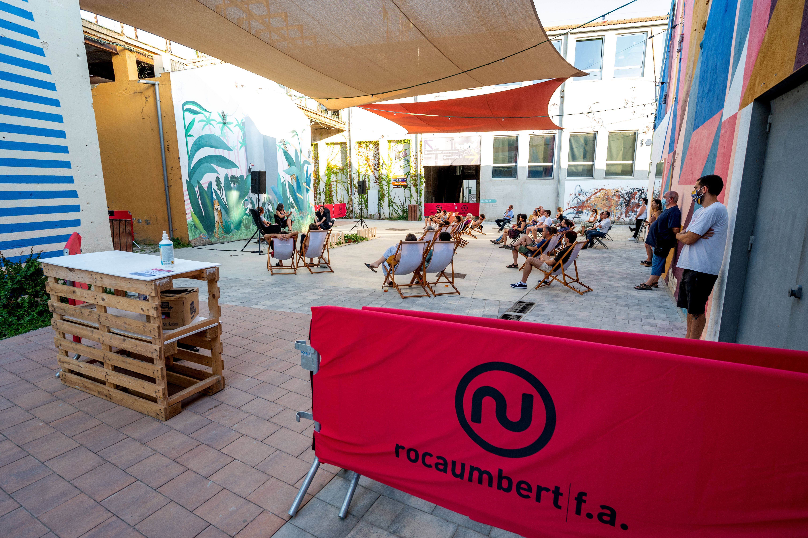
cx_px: 404
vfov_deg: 67.3
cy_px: 269
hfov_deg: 90.0
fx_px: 404
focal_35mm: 18
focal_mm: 18
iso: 400
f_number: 5.6
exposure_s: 1/125
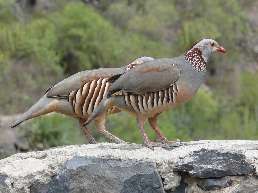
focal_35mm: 217
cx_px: 129
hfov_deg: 9.1
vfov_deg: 6.8
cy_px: 96
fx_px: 1617
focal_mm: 45.8
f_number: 5
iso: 100
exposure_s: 1/200
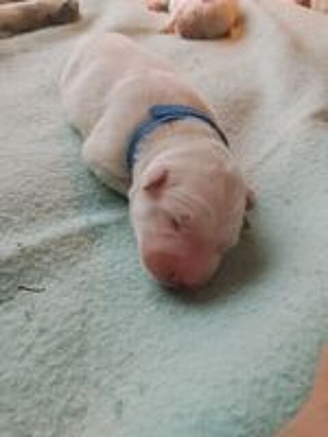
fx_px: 366
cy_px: 218
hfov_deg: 48.2
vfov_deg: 61.7
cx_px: 164
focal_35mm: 29
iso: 160
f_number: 1.8
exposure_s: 1/100
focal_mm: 4.22
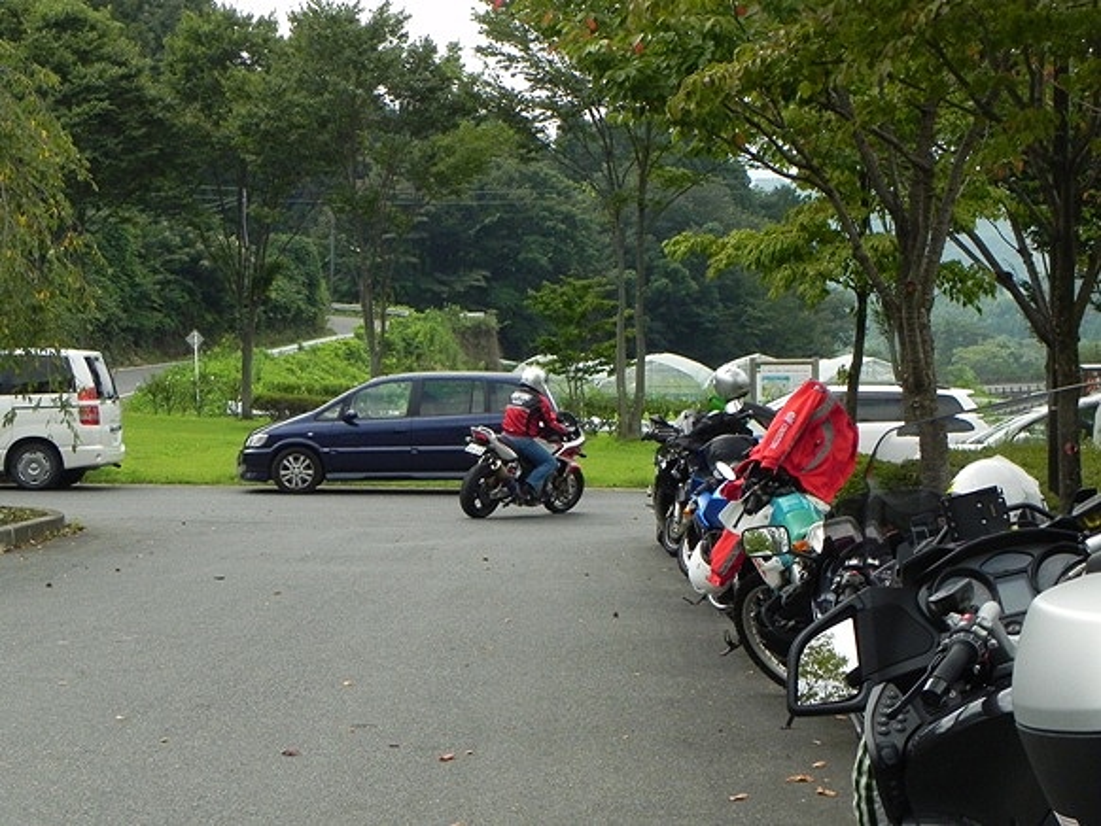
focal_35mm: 75
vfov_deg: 19.7
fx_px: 2386
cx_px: 550
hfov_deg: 26.0
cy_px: 413
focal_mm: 13.4
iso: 400
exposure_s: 1/707
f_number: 8
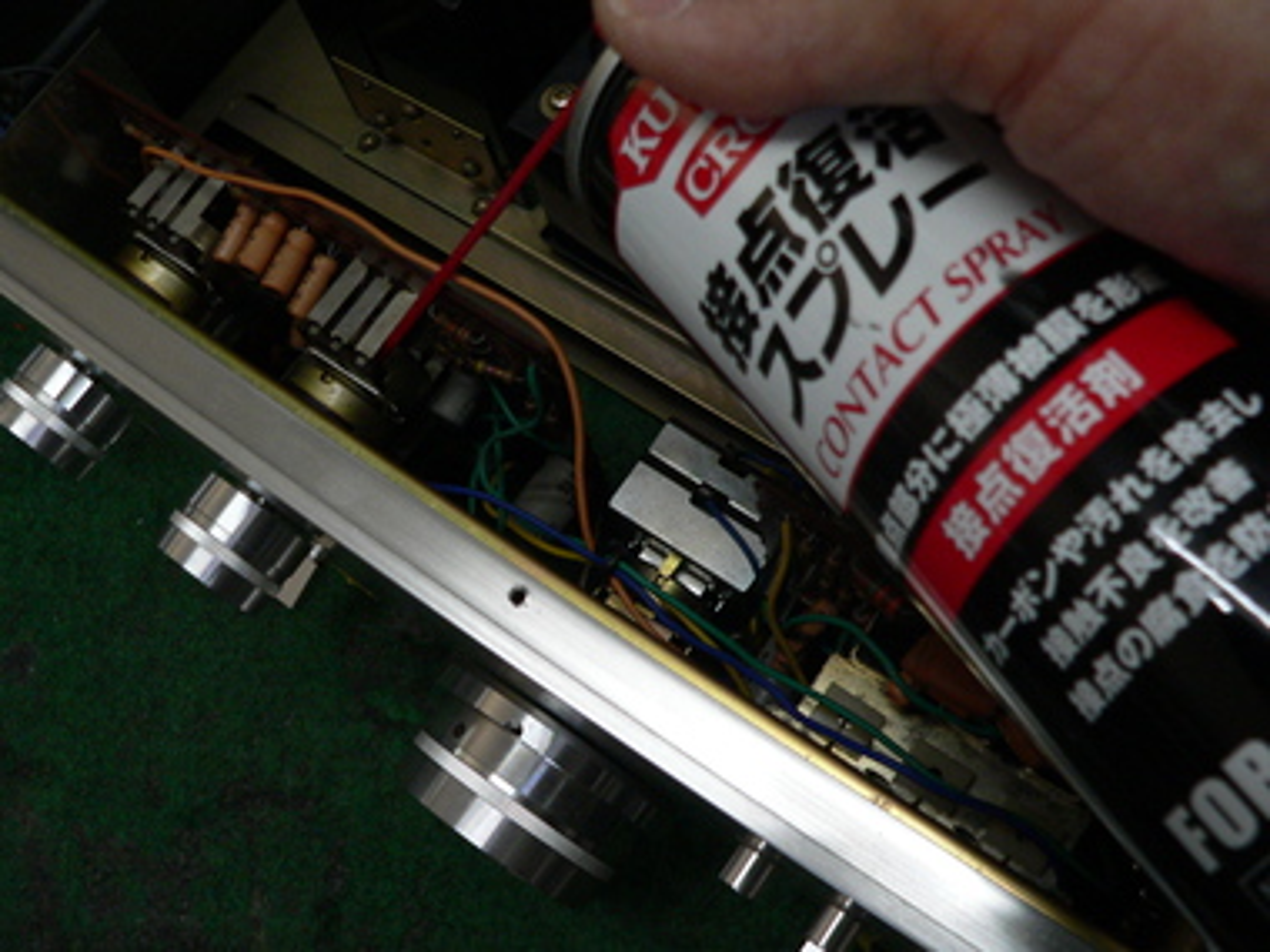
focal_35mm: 36
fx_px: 1321
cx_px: 635
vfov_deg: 39.7
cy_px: 476
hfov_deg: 51.4
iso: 200
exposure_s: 1/100
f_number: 2.8
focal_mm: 6
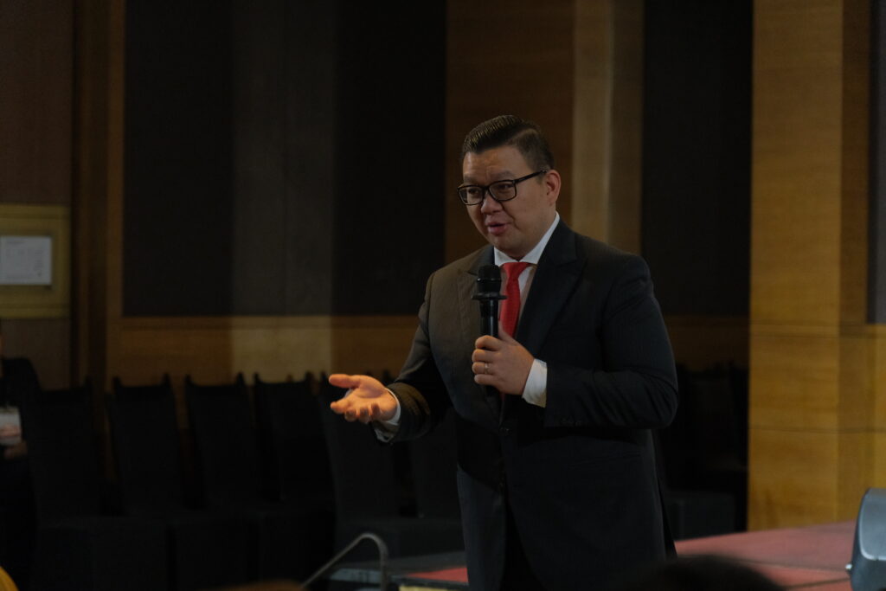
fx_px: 2584
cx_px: 443
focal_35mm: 105
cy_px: 296
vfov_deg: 13.0
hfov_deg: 19.5
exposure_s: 1/160
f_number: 2.8
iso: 2000
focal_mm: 70
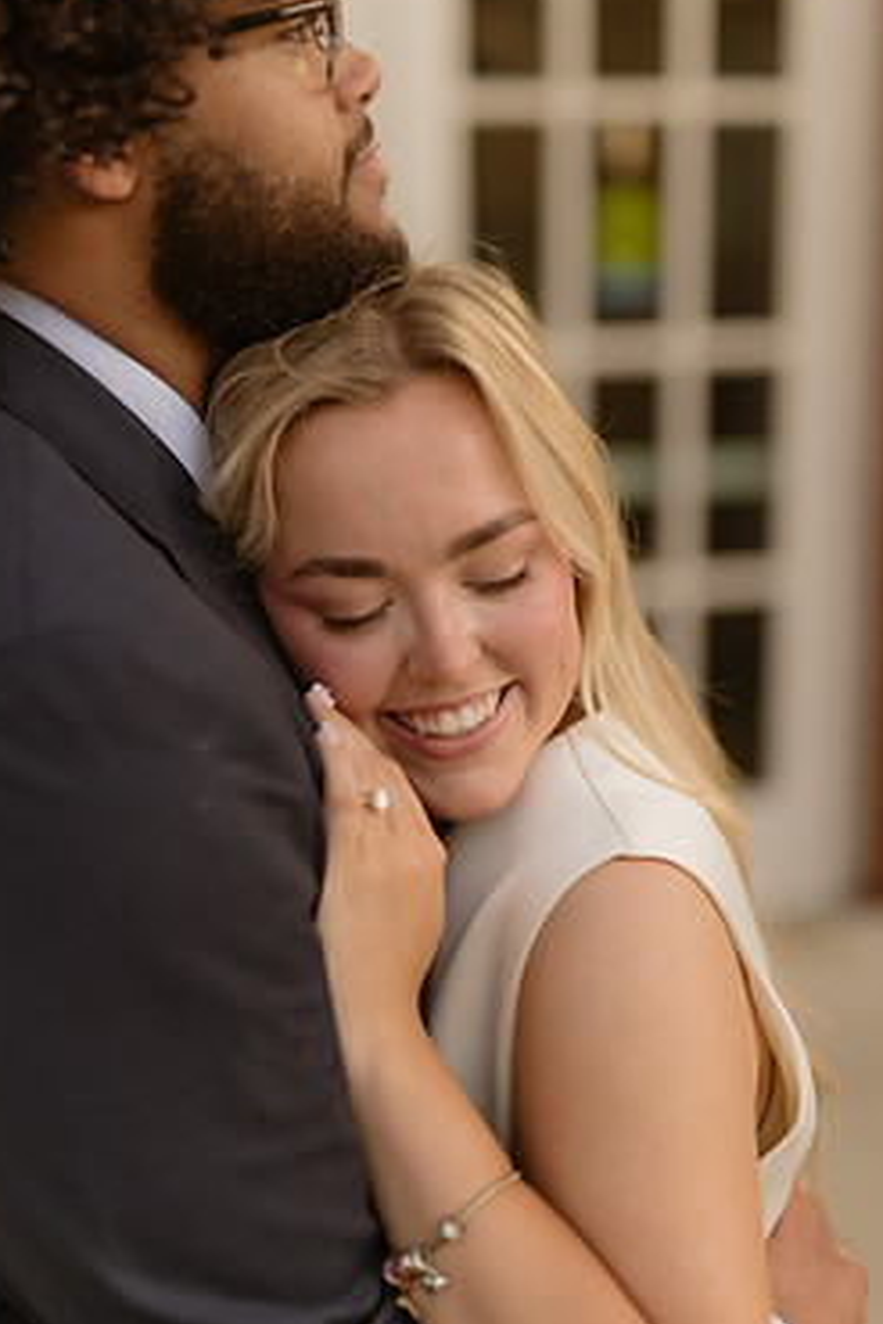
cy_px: 610
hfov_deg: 22.2
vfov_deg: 32.9
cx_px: 373
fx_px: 2244
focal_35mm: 61
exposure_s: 1/160
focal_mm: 50
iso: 250
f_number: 1.4
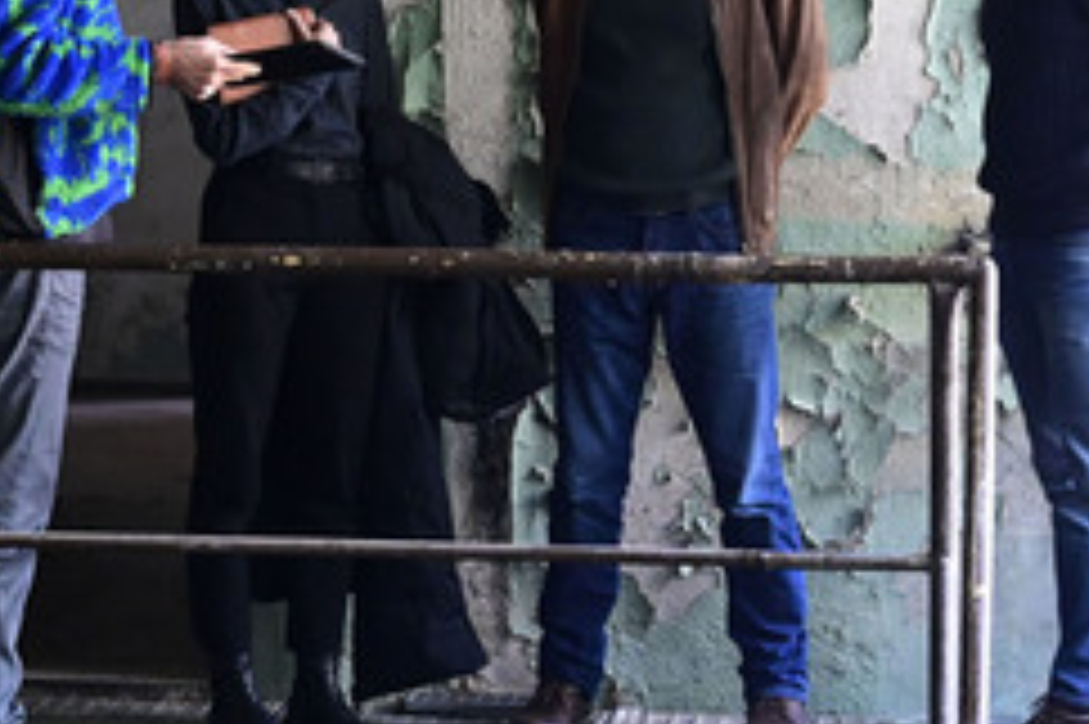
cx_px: 412
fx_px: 3265
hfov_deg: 18.9
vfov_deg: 12.6
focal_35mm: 108
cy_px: 193
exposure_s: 1/200
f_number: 5
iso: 4000
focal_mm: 58
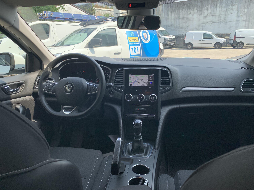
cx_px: 127
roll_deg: +0.6
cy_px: 95
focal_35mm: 26
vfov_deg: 53.1
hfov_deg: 67.3
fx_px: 191
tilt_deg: -15.2
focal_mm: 4.25
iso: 25
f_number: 1.8
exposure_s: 1/442
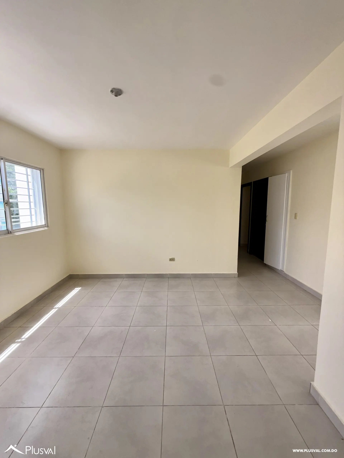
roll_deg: +0.2
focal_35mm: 14
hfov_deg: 85.7
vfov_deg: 102.1
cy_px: 229
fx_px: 186
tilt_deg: -7.7
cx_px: 172
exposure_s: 1/122
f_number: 2.2
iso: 32
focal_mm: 2.22
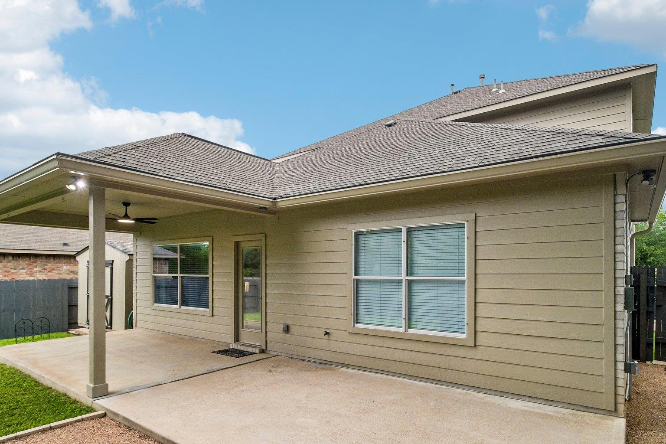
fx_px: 370
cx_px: 340
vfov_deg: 61.6
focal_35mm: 20
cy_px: 258
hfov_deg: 84.0
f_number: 8
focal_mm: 10
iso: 400
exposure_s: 1/100
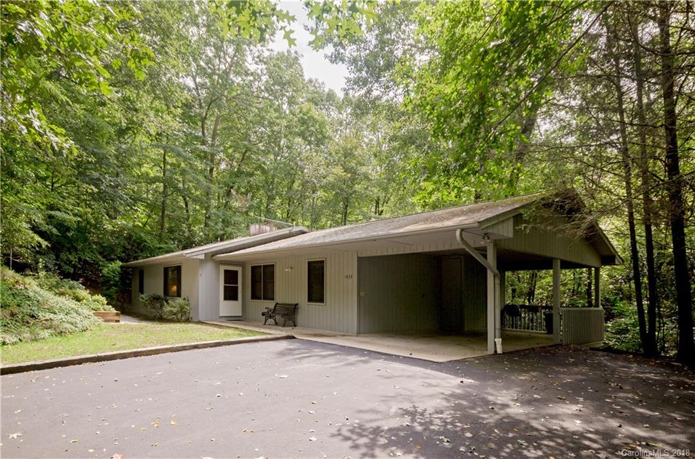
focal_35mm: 18
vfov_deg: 67.1
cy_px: 230
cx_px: 348
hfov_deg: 90.2
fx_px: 347
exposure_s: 1/320
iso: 250
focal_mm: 12
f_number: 7.1
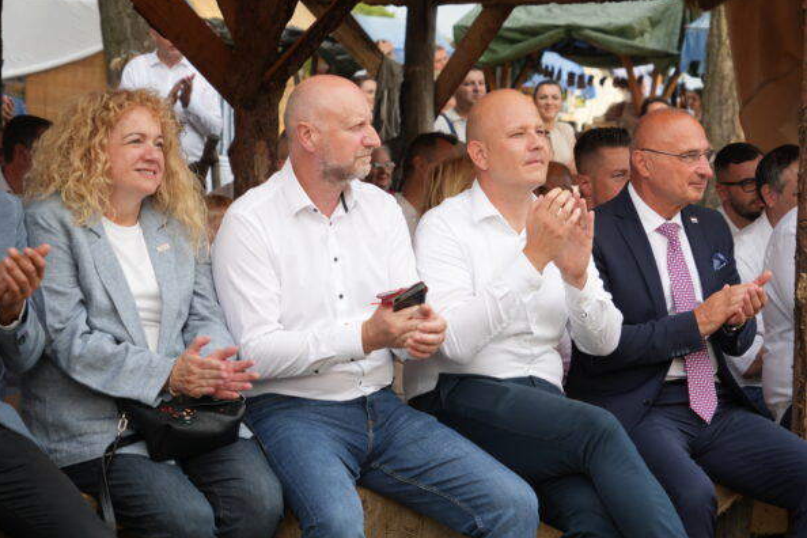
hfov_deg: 20.2
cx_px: 401
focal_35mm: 101
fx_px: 2264
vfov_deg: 13.6
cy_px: 268
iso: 1000
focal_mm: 100
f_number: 8
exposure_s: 1/200
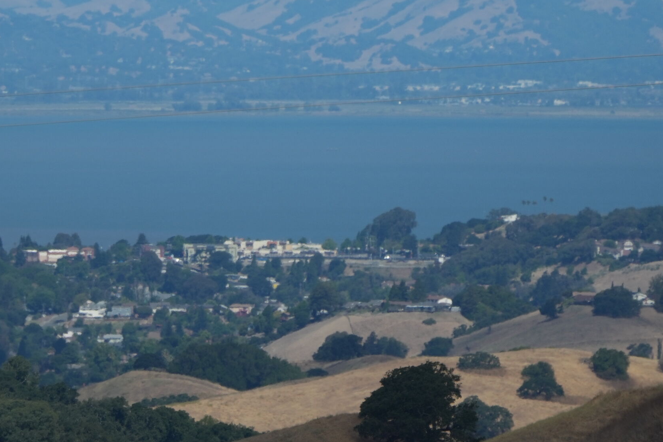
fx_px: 19098
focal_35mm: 1037
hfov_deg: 2.0
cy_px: -106
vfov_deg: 1.3
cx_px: 138
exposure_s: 1/1600
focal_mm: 400
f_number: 6.3
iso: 200
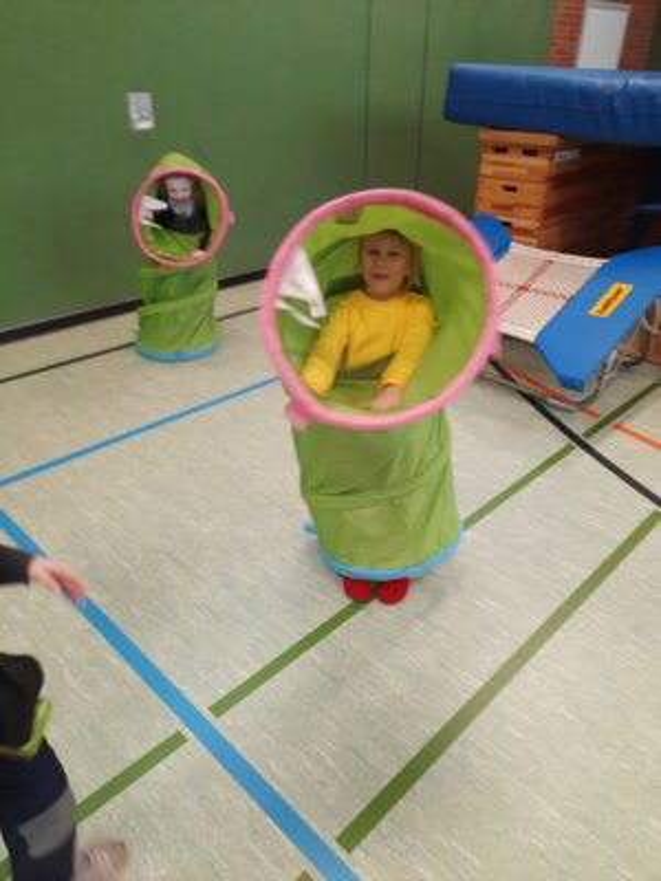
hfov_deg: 54.9
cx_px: 330
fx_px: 637
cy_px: 440
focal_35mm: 25
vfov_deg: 69.4
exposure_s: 1/50
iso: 80
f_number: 2
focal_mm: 4.6
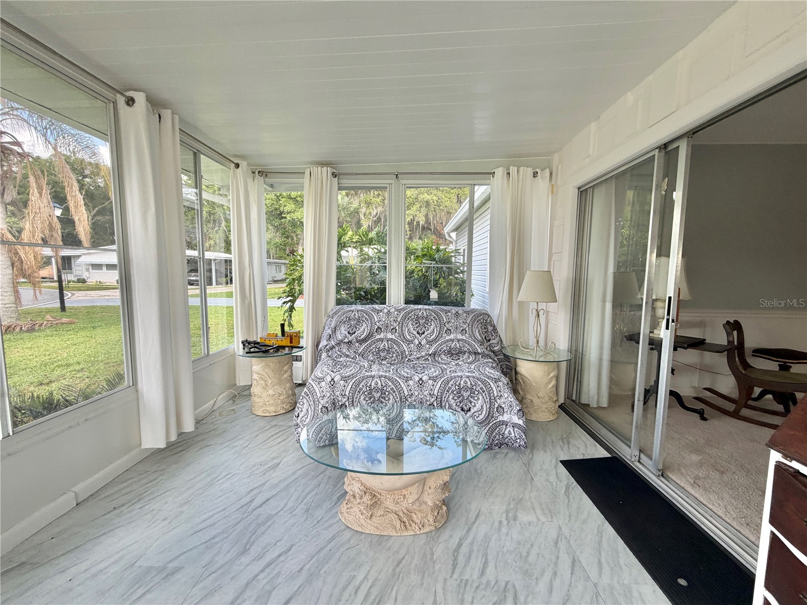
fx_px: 326
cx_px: 404
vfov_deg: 85.7
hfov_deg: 102.1
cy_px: 302
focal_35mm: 14
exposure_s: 1/141
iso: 40
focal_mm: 2.22
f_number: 2.2
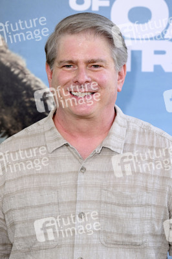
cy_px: 130
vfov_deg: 20.4
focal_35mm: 100
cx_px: 86
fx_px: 718
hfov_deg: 13.7
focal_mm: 100
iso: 640
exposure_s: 1/250
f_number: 6.3
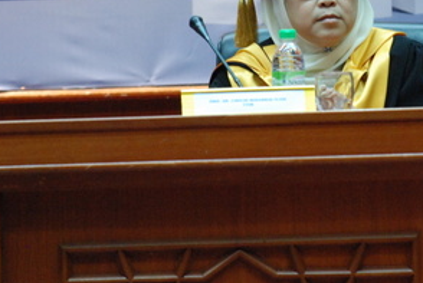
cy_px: 11
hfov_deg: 3.1
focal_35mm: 654
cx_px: 324
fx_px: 7696
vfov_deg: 2.1
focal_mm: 200
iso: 1600
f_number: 3.5
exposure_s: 1/60
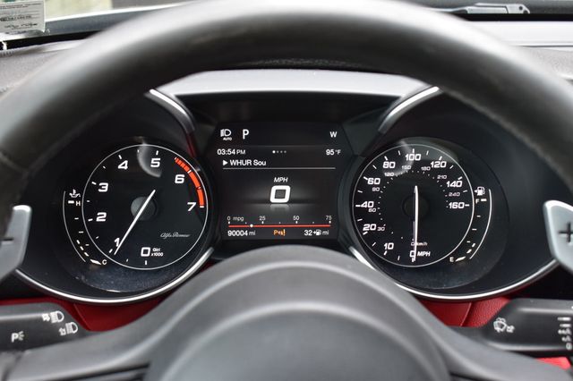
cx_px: 286
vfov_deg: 33.0
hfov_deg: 47.9
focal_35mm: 40
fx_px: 644
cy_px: 190
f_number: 6.3
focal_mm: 27
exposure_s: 1/20
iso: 400
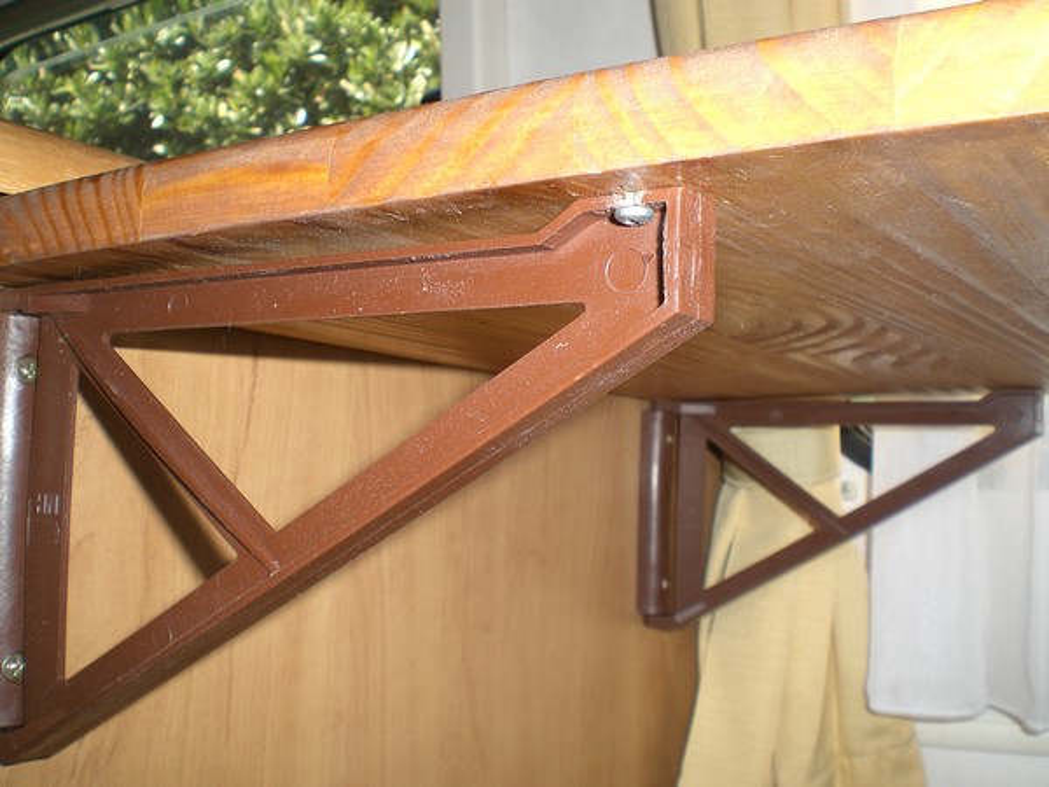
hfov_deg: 49.0
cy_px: 394
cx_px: 524
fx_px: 1152
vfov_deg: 37.7
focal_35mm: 38
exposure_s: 1/60
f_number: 4.4
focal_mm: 6.3
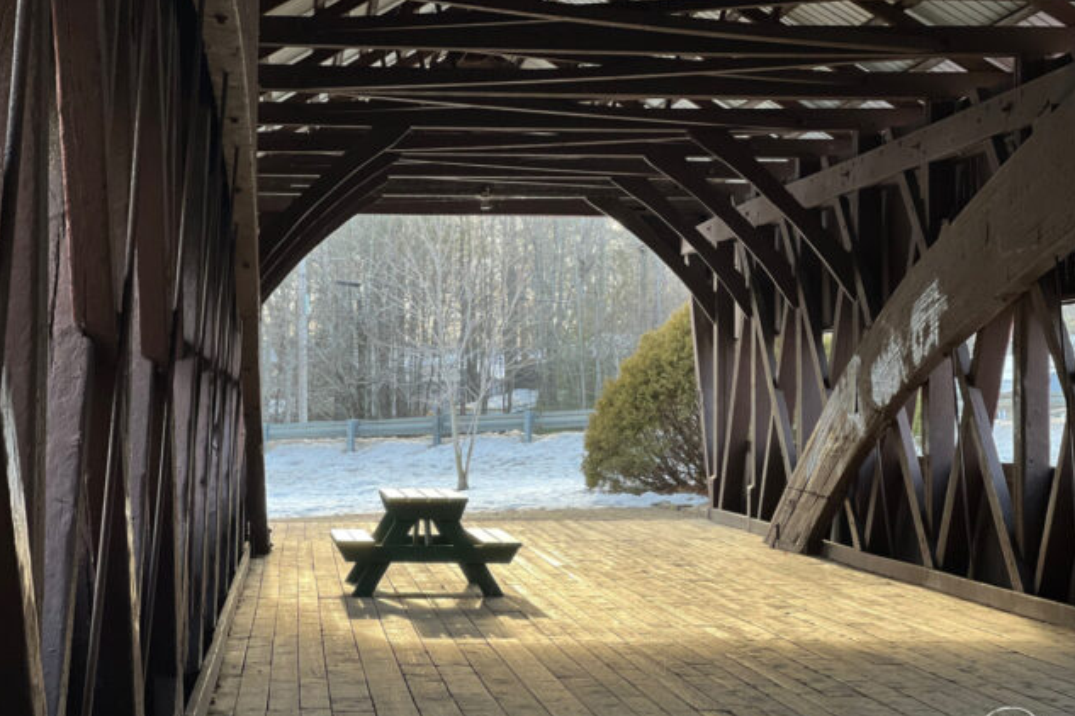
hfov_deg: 25.1
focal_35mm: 81
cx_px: 535
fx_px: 2419
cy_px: 389
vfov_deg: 16.9
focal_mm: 9
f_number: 2.8
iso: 80
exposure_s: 1/121
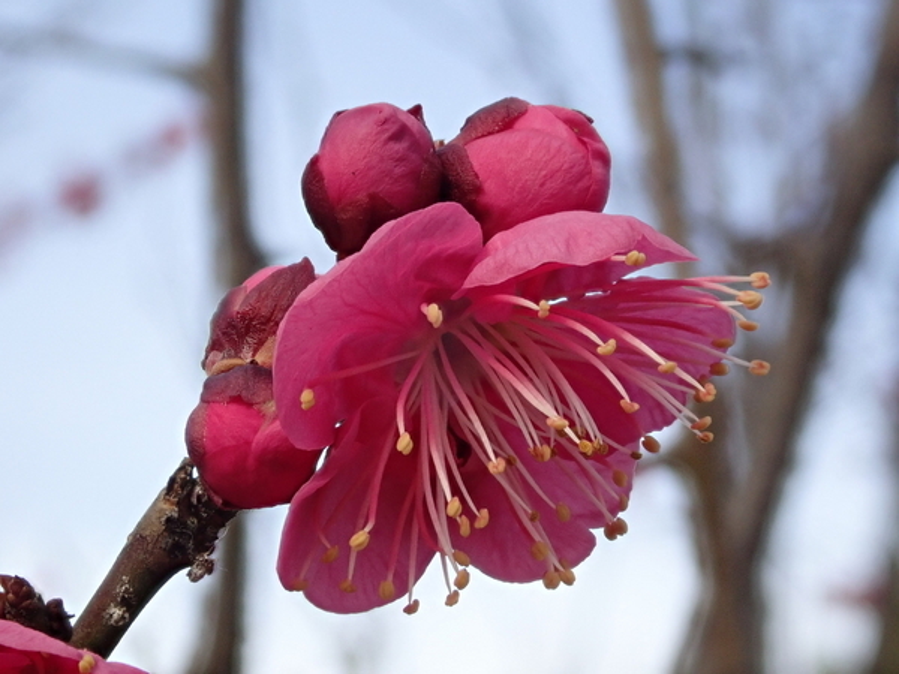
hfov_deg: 21.5
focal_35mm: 91
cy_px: 337
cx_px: 450
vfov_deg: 16.2
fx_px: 2363
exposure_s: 1/400
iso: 320
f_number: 6.3
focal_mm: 16.48
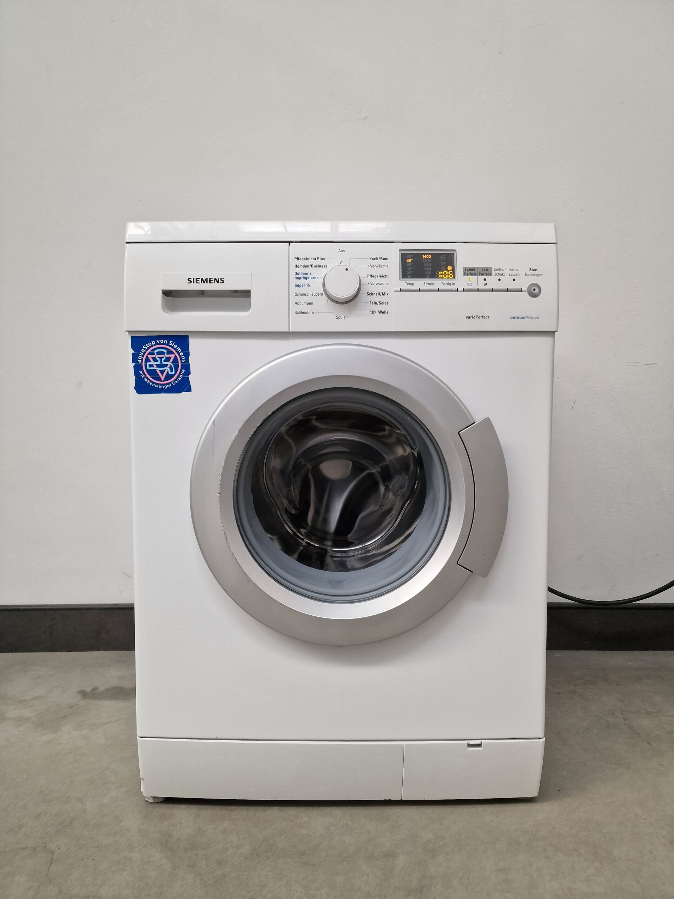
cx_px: 337
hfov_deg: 58.9
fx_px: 597
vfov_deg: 73.9
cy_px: 450
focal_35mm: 23
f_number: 1.8
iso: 80
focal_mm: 6.4
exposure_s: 1/100
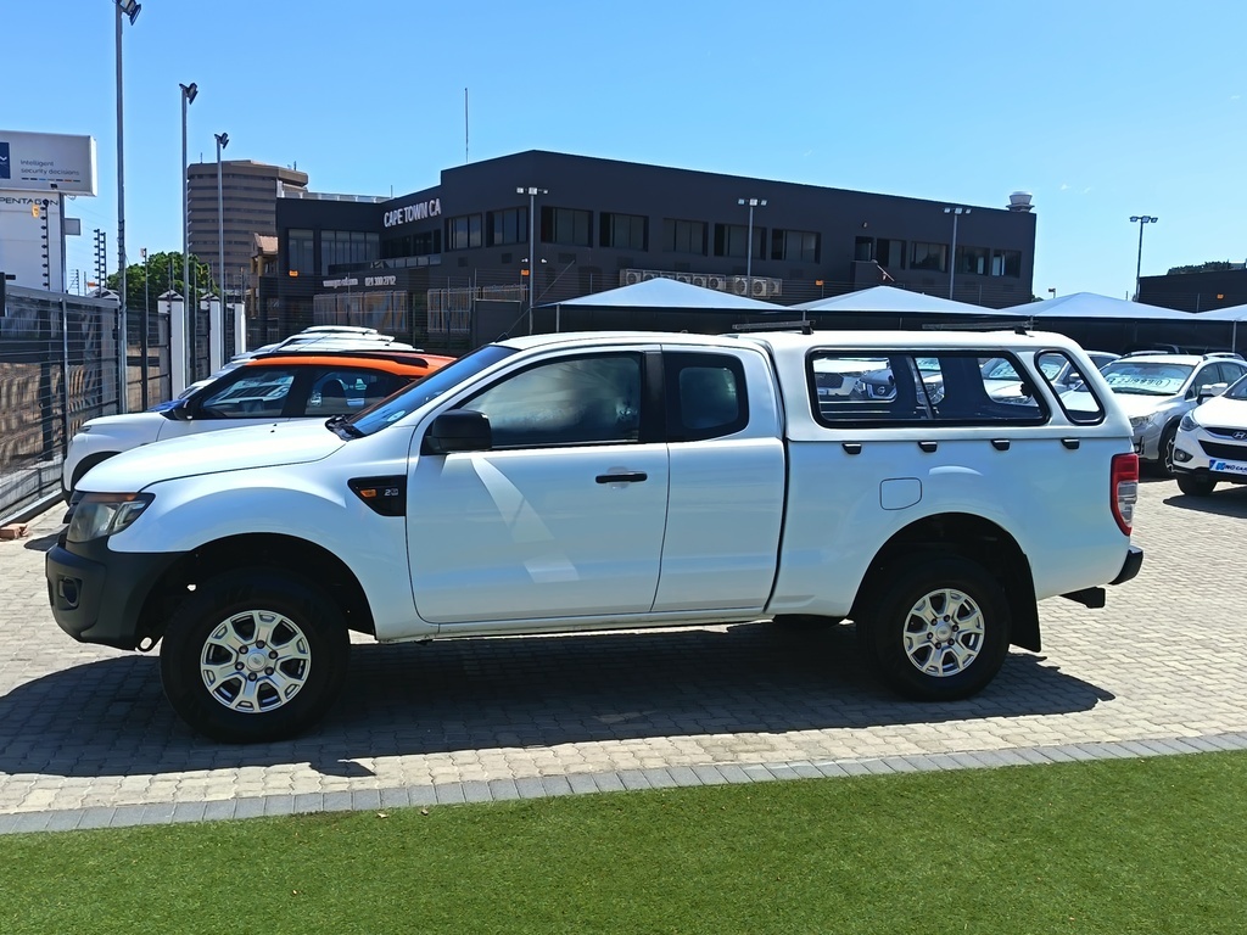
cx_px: 624
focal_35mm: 33
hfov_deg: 55.4
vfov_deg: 42.9
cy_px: 468
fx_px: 1189
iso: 100
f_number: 1.75
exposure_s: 1/846
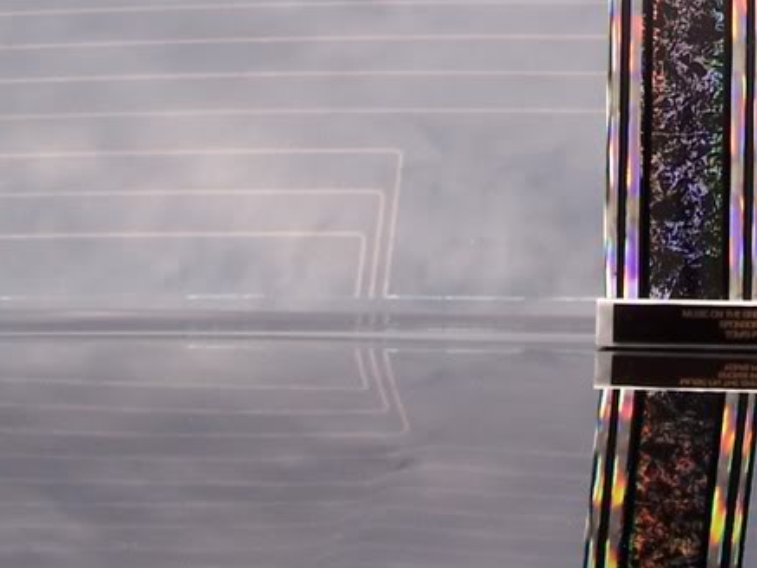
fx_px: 1947
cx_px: 705
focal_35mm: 89
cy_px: 43
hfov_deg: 21.4
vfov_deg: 16.4
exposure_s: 1/45
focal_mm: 6.3
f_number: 2.8
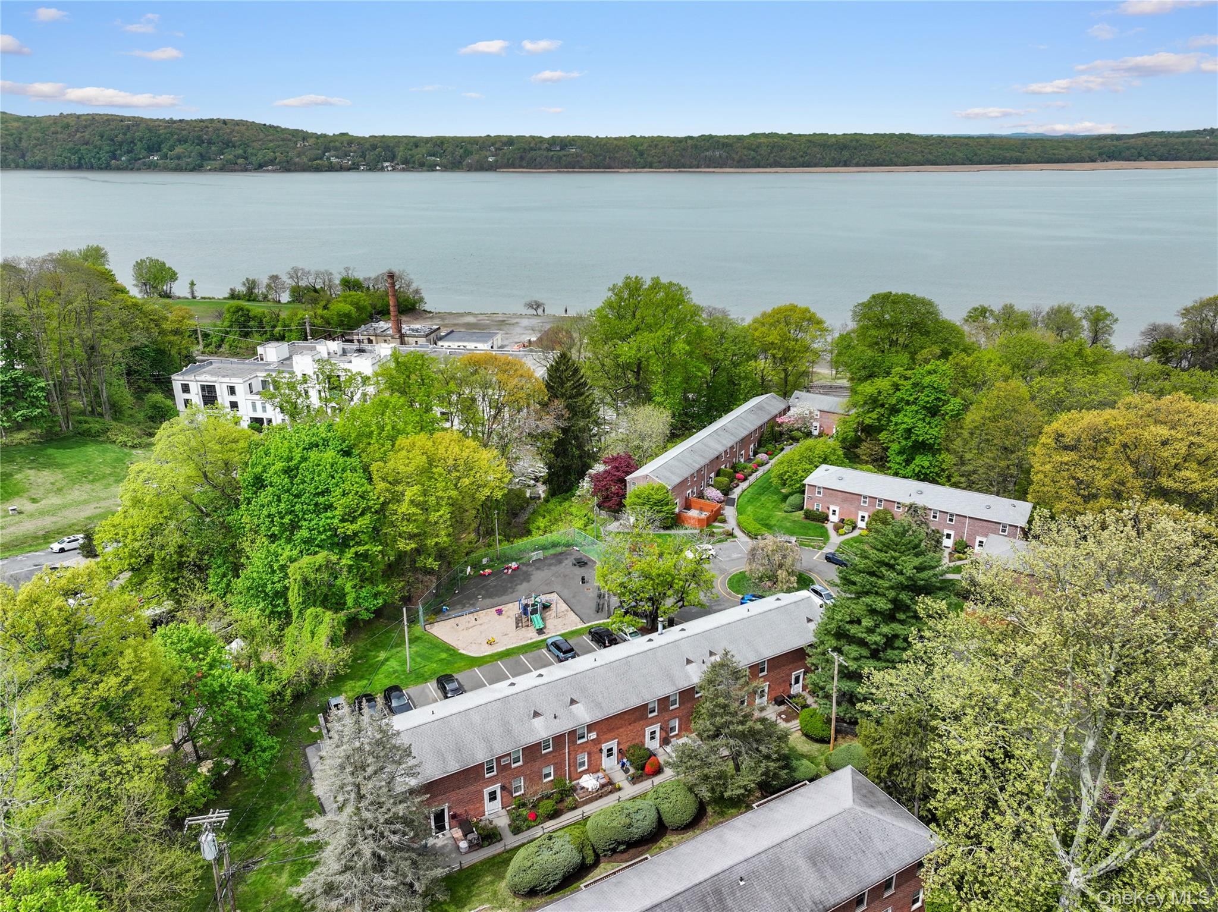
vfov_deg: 56.8
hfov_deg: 71.6
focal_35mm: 24
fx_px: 844
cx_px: 609
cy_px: 456
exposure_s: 1/80
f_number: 4
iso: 100
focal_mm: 12.29
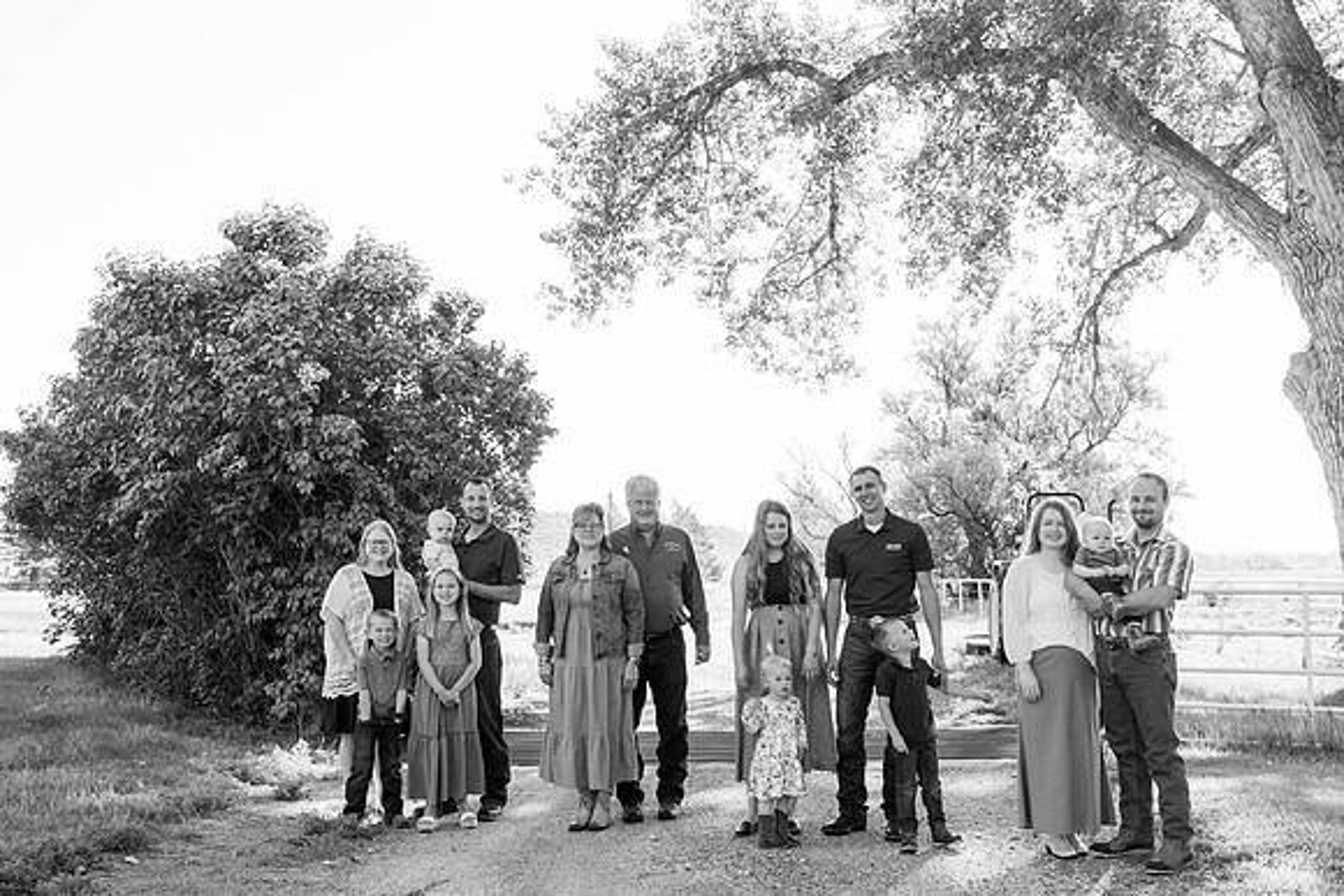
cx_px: 672
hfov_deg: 54.4
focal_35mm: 35
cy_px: 448
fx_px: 1307
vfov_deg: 37.9
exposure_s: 1/500
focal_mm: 35
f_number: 6.3
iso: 800
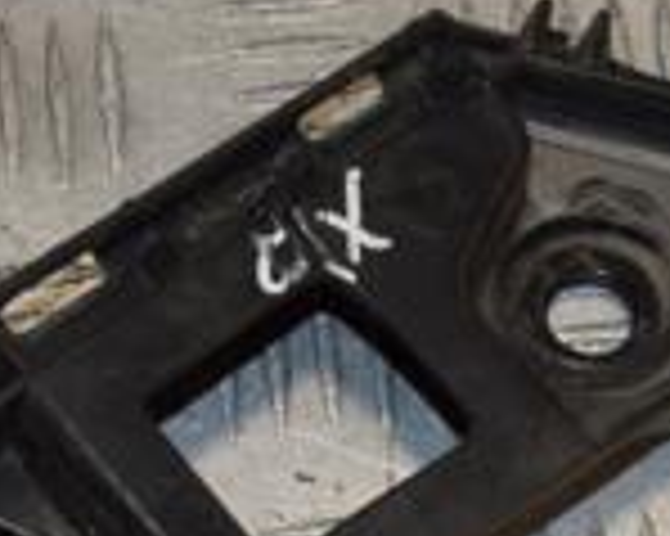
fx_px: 3825
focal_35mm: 193
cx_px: 508
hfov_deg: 10.0
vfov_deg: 8.0
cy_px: 477
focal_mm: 34
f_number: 10
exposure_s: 1/200
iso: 800
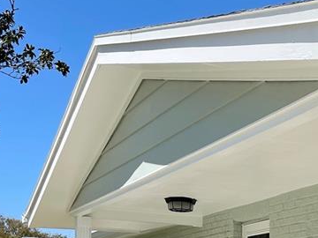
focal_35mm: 74
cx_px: 382
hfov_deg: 23.9
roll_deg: -1.6
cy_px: 304
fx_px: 680
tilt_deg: -0.8
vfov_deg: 18.6
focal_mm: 5.1
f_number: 1.6
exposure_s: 1/4049
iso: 32
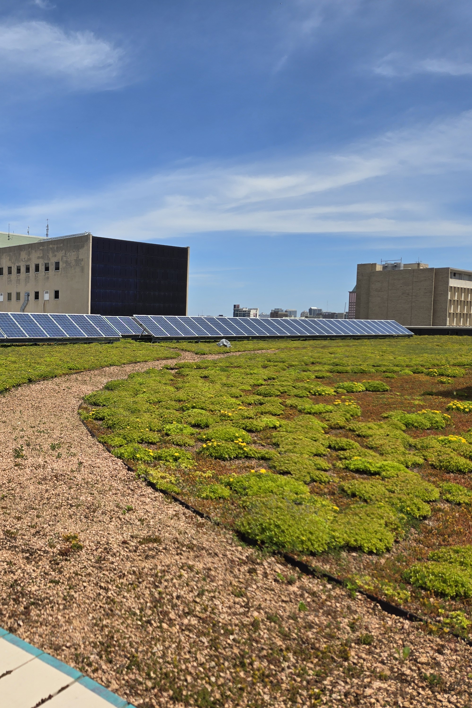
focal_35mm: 32
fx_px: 629
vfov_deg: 58.7
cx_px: 30
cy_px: 353
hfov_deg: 37.8
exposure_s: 1/2715
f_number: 1.8
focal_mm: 5.4
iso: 25
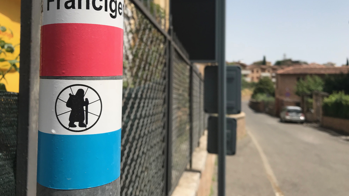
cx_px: 175
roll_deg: -0.3
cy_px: 76
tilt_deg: -2.7
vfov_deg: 37.6
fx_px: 287
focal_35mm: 31
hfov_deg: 62.6
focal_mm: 3.99
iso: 20
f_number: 1.8
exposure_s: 1/2457
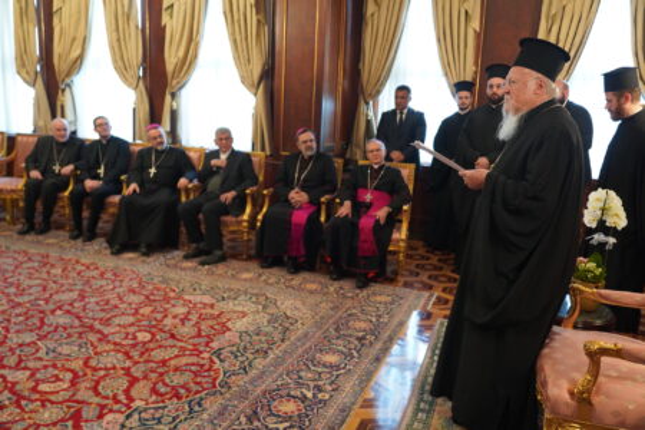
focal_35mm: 29
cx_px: 322
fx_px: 520
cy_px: 215
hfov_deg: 63.7
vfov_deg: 45.0
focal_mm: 29
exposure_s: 1/160
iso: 3200
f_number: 4
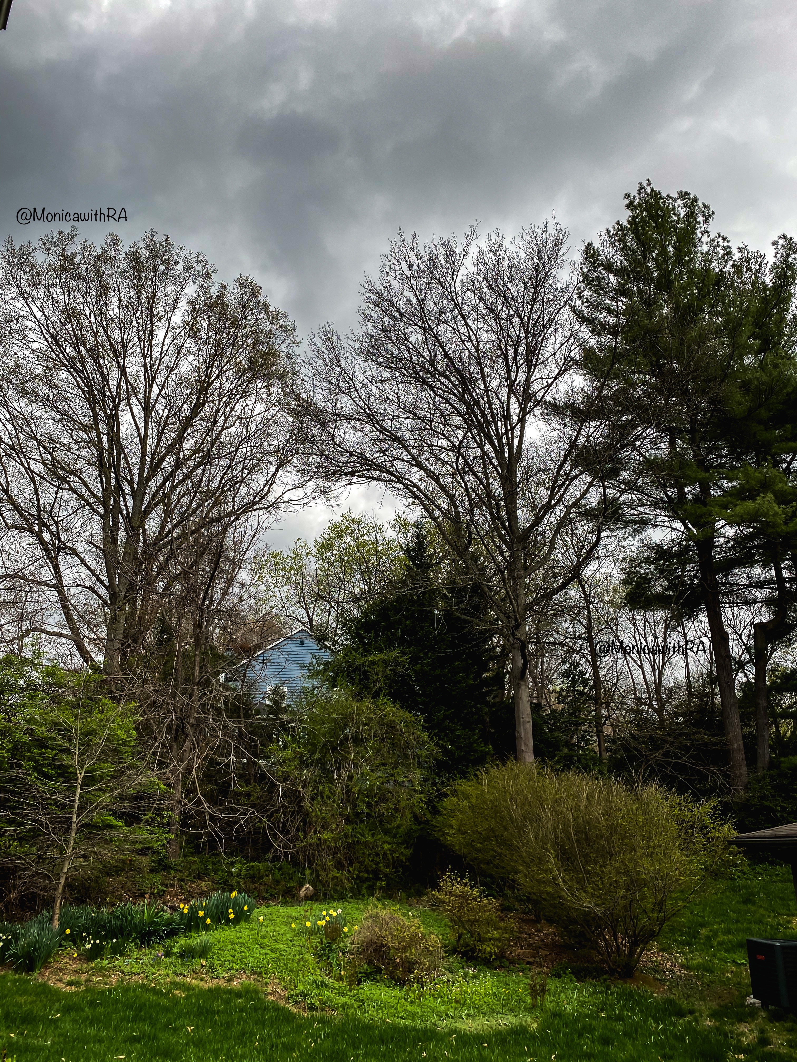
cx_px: 398
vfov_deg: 67.3
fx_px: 798
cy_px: 531
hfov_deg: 53.1
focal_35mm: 26
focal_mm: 4.25
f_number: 1.8
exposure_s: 1/230
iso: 32
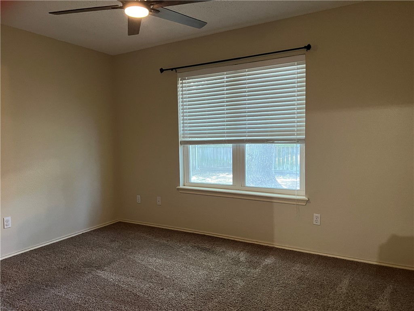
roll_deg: +0.8
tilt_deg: -4.2
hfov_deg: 67.3
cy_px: 156
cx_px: 207
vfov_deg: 53.1
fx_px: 311
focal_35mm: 26
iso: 500
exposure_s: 1/60
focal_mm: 5.7
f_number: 1.5
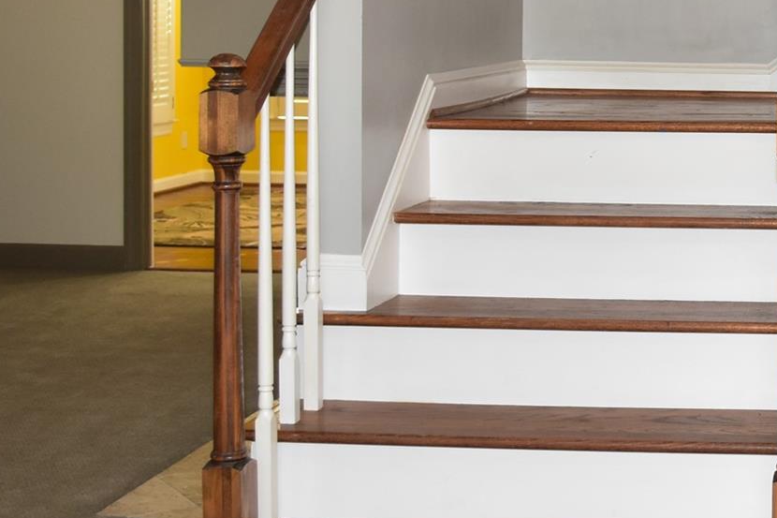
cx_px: 861
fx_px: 1597
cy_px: 17
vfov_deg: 18.0
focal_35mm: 74
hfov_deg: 25.3
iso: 800
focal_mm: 20
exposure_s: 1/60
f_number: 4.5
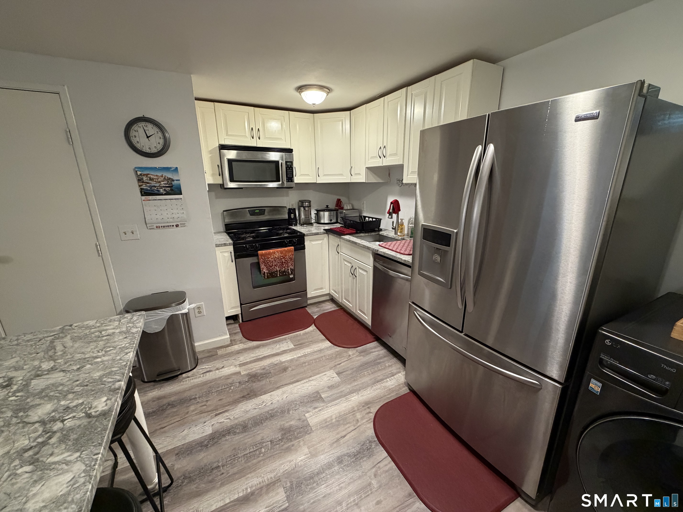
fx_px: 276
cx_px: 342
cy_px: 256
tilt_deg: -16.2
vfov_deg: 85.7
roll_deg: +1.4
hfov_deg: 102.1
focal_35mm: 14
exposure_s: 1/60
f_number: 2.2
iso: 500
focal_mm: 2.22
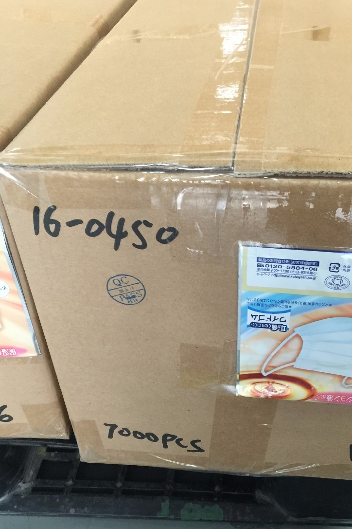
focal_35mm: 37
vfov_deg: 51.7
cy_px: 306
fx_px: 543
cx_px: 240
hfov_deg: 35.5
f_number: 2.2
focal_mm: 4.15
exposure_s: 1/15
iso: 100
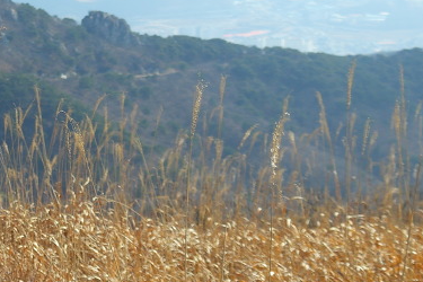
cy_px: 131
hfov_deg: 17.1
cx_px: -29
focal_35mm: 116
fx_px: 1363
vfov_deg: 11.8
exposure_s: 1/800
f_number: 5
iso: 200
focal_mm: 30
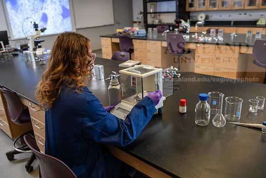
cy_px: 89
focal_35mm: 32
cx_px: 133
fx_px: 236
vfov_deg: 41.1
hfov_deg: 58.7
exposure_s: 1/125
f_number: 3.2
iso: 800
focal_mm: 32
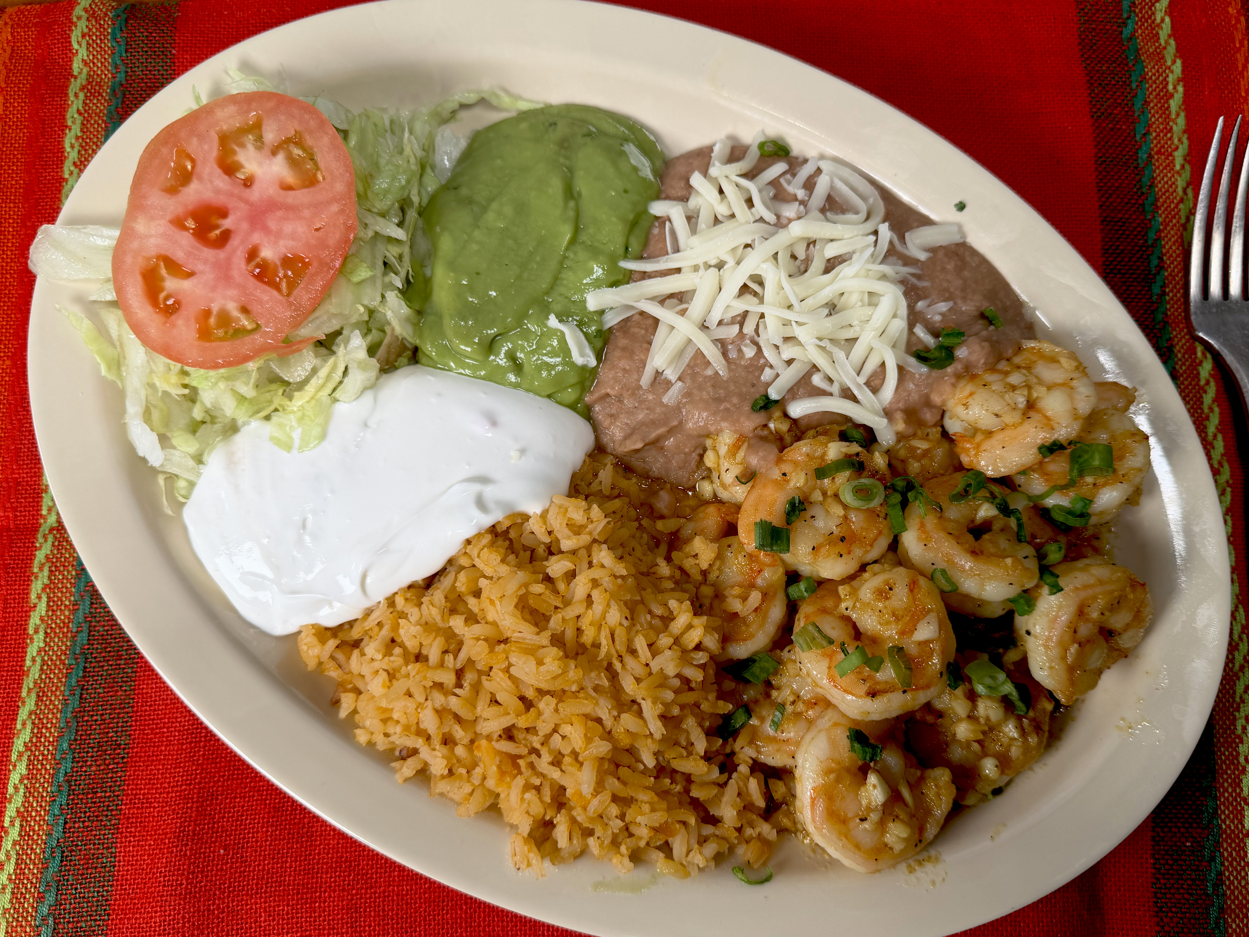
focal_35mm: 48
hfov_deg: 39.7
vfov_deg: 30.3
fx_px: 1732
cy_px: 468
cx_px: 624
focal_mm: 6.76
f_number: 1.78
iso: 50
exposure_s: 1/144
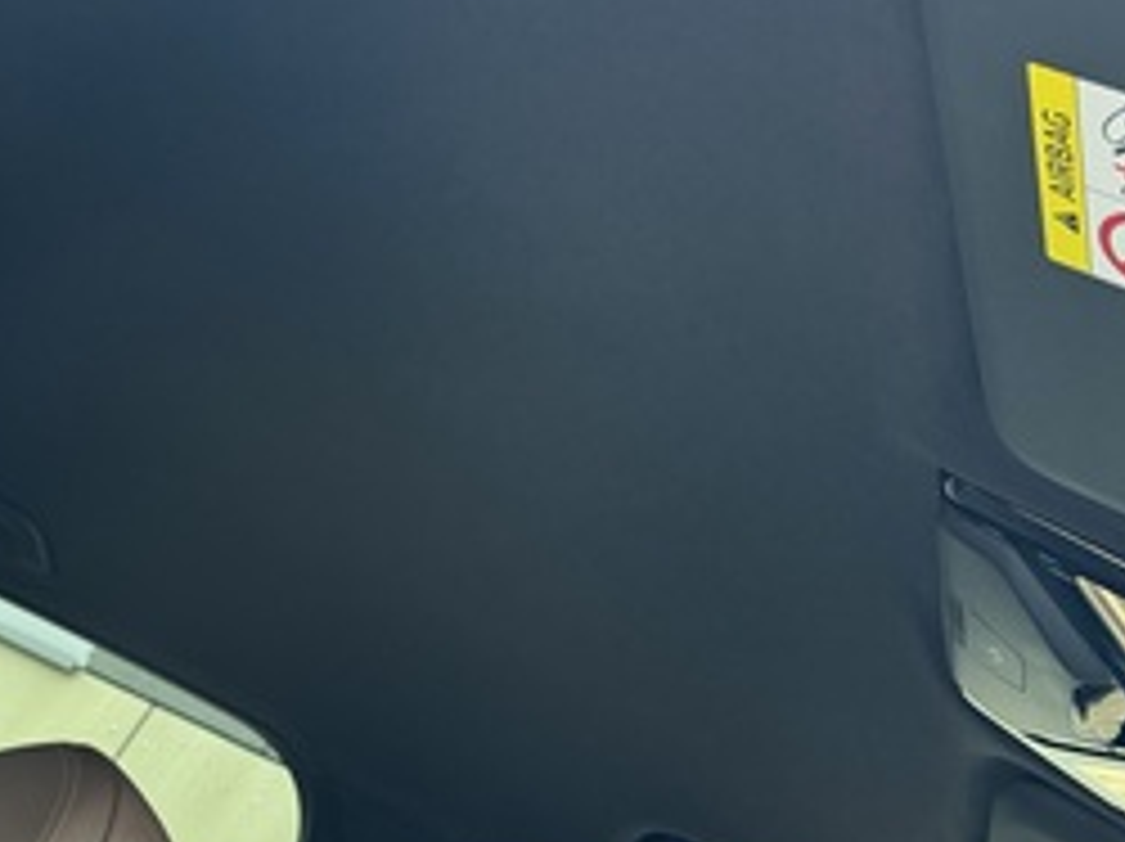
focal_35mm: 61
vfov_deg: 23.8
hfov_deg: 30.2
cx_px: 83
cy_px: 603
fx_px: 1981
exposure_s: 1/120
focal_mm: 6.76
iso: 200
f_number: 1.78
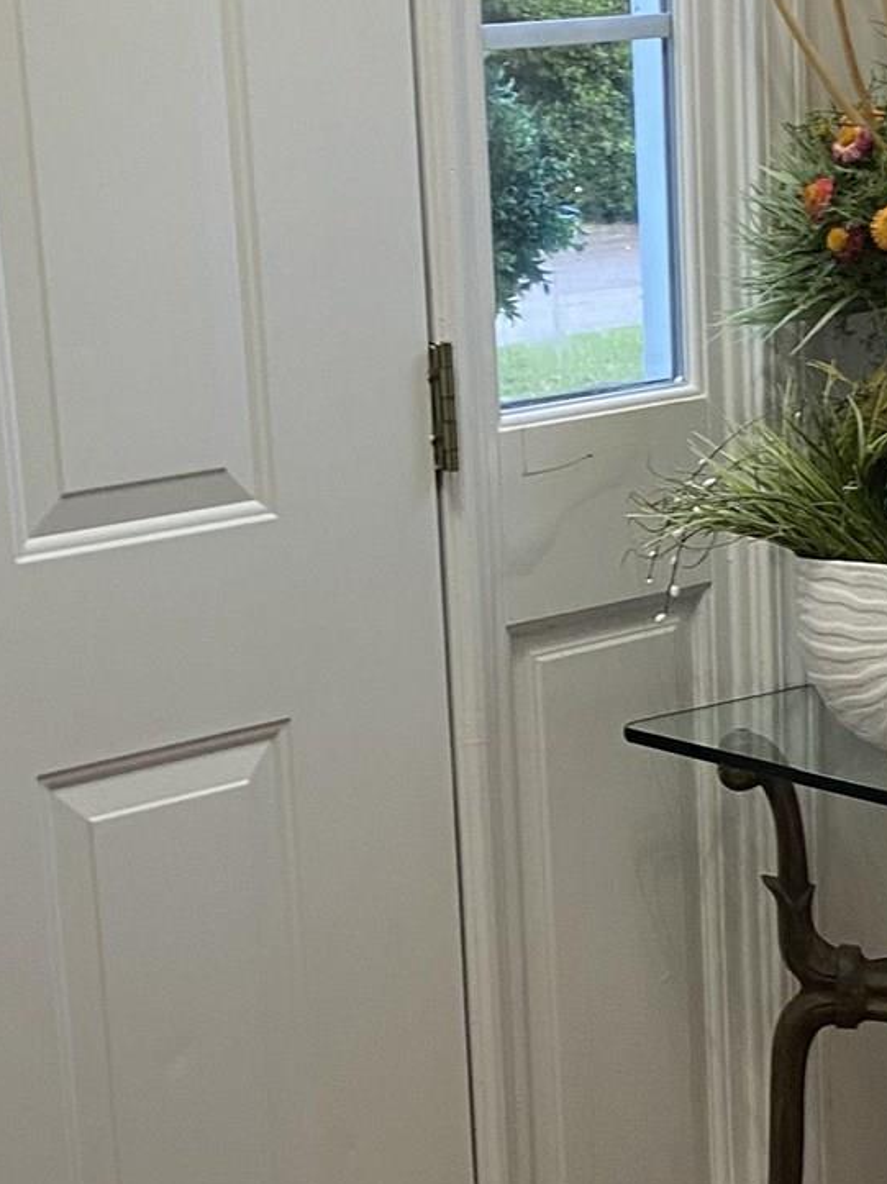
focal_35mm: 83
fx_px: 2837
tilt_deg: -13.7
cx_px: 516
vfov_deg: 23.5
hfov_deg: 17.8
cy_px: 669
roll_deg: +3.8
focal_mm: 4.25
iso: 125
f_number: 1.8
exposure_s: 1/60
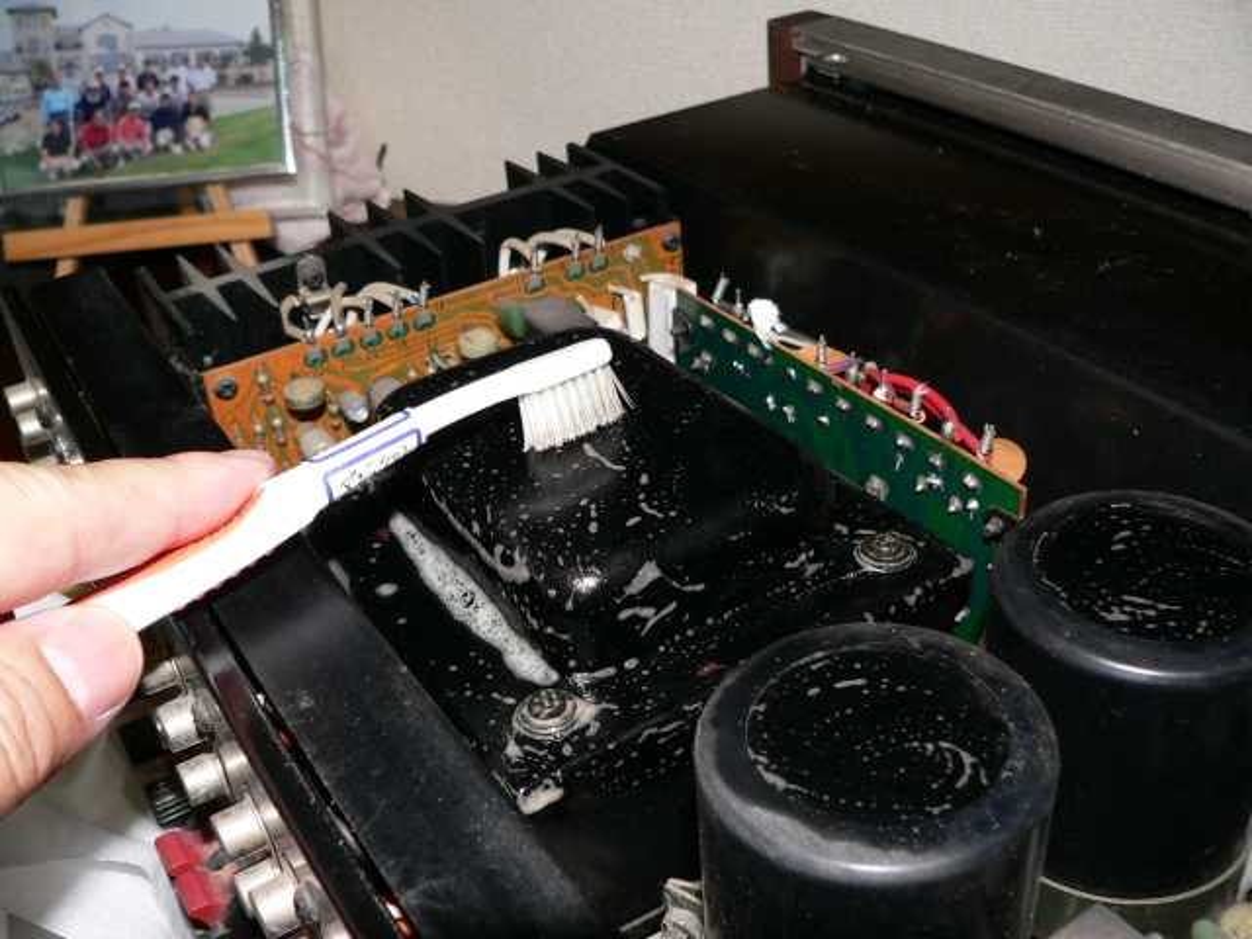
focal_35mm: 36
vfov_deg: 39.7
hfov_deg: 51.4
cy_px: 470
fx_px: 1302
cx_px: 626
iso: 100
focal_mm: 6
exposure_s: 1/60
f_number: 2.8
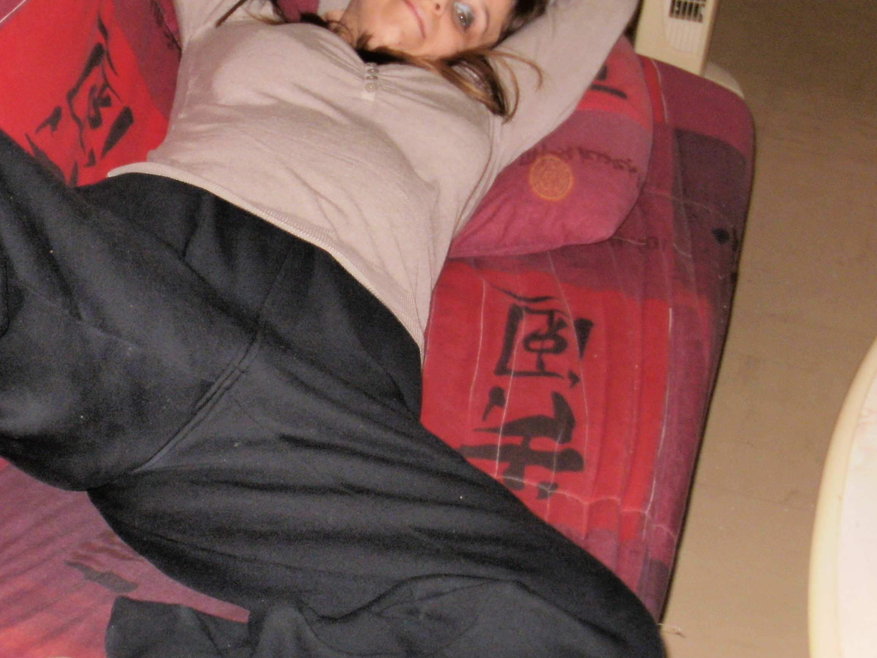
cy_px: 407
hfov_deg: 30.7
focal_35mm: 62
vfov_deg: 23.6
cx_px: 218
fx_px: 1571
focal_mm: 6.3
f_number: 3.5
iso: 125
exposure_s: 1/30
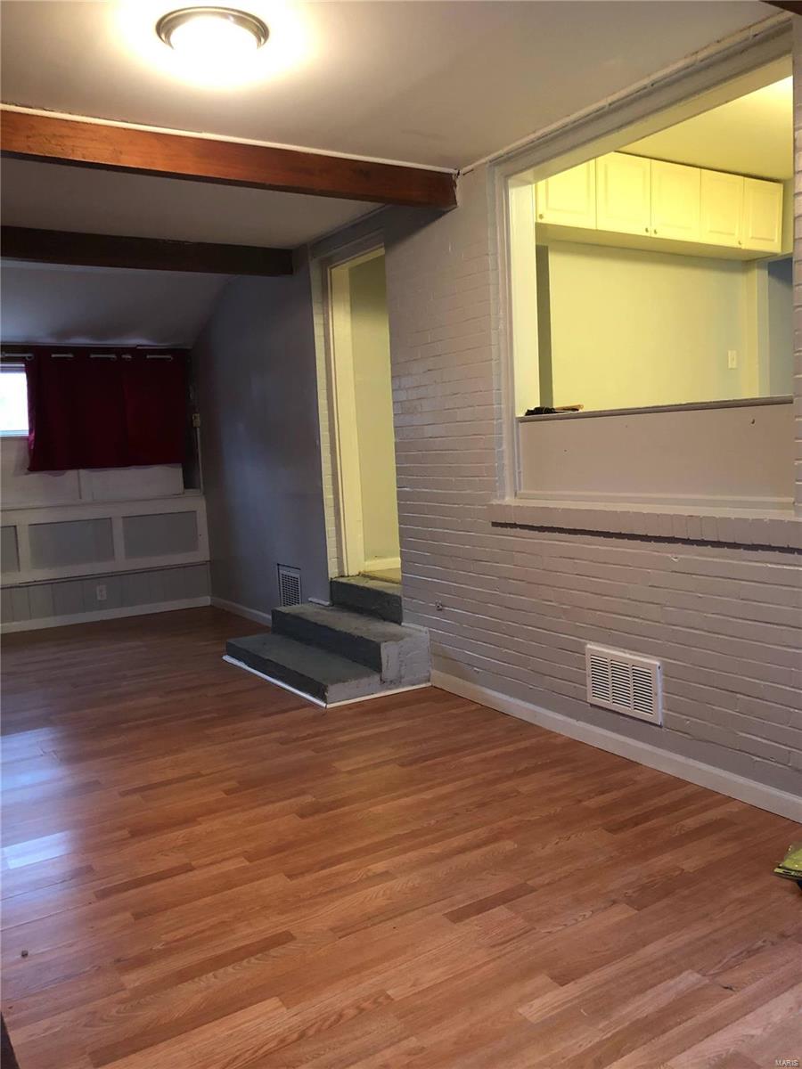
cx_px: 401
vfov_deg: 63.4
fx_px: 865
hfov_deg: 49.7
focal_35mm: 28
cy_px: 534
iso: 100
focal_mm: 3.99
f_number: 1.8
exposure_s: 1/9
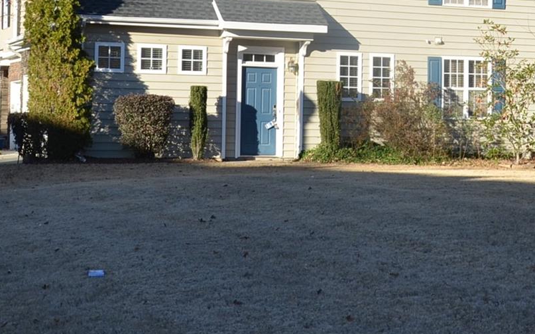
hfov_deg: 25.1
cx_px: 420
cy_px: 32
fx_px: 1185
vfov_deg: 15.9
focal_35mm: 81
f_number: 8
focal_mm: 21
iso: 160
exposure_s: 1/250
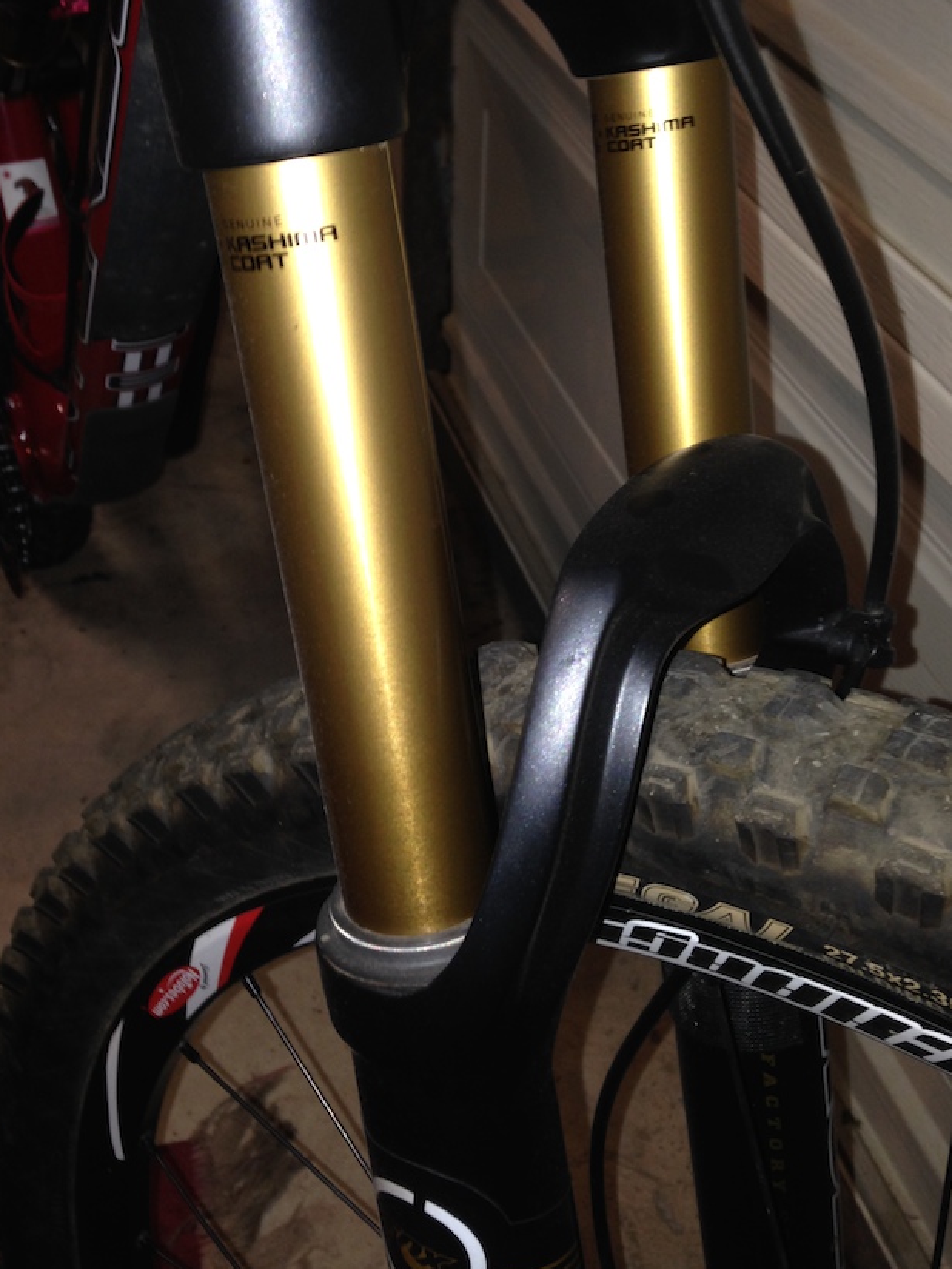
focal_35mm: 41
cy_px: 513
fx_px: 1503
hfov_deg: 35.1
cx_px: 408
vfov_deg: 45.5
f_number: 2.4
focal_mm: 4.12
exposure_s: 1/16
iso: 64
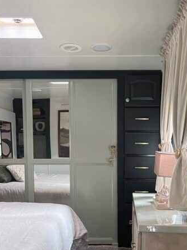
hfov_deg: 29.0
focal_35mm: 50
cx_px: 114
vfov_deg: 37.7
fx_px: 360
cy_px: 172
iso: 500
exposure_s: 1/40
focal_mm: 5.7
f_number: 1.5
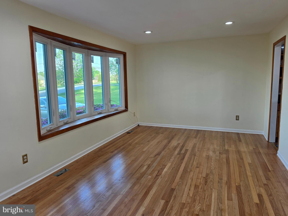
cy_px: 108
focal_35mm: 23
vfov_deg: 58.9
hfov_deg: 73.9
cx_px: 144
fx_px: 191
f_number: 1.4
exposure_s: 1/180
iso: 64
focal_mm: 6.5
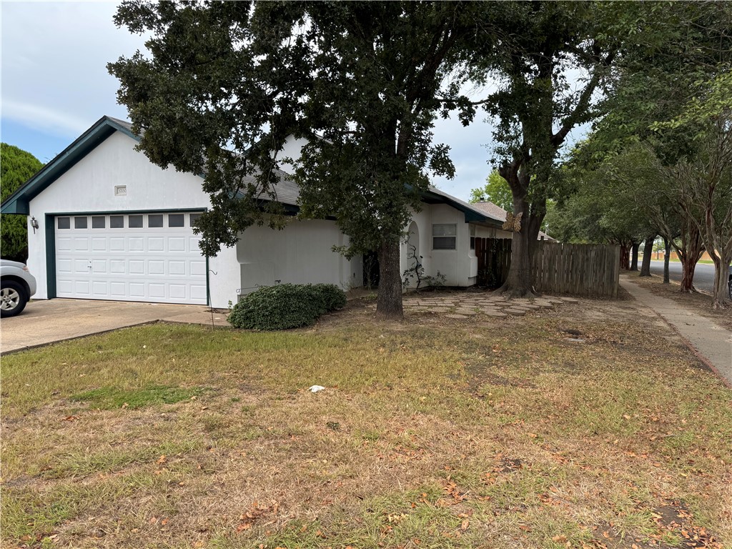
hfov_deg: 71.6
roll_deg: +1.3
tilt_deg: -3.9
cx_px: 366
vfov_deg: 56.8
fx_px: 508
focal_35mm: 24
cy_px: 274
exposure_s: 1/1425
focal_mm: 6.76
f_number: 1.78
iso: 80
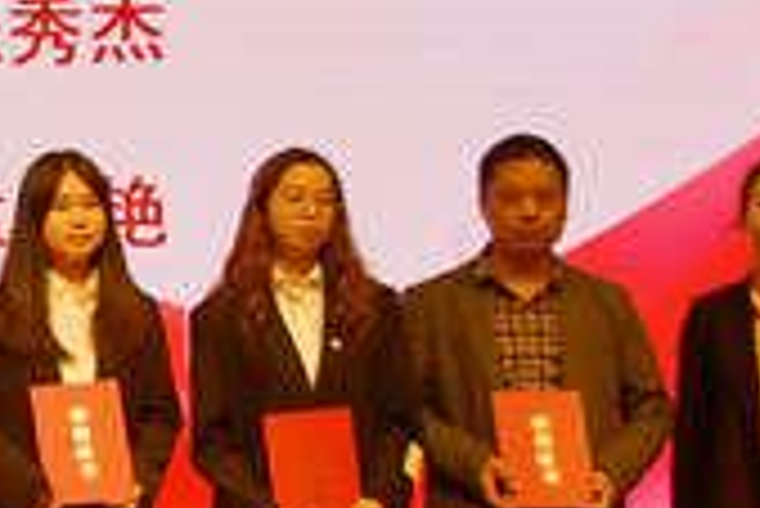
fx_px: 3993
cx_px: -800
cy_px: 187
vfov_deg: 7.3
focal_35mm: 189
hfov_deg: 10.0
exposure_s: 1/160
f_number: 4
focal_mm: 27
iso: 200
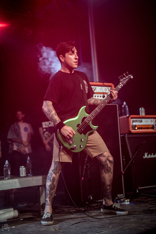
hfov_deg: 26.0
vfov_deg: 38.2
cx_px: 78
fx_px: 337
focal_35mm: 52
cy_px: 117
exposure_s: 1/100
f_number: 2.8
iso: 1000
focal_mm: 52
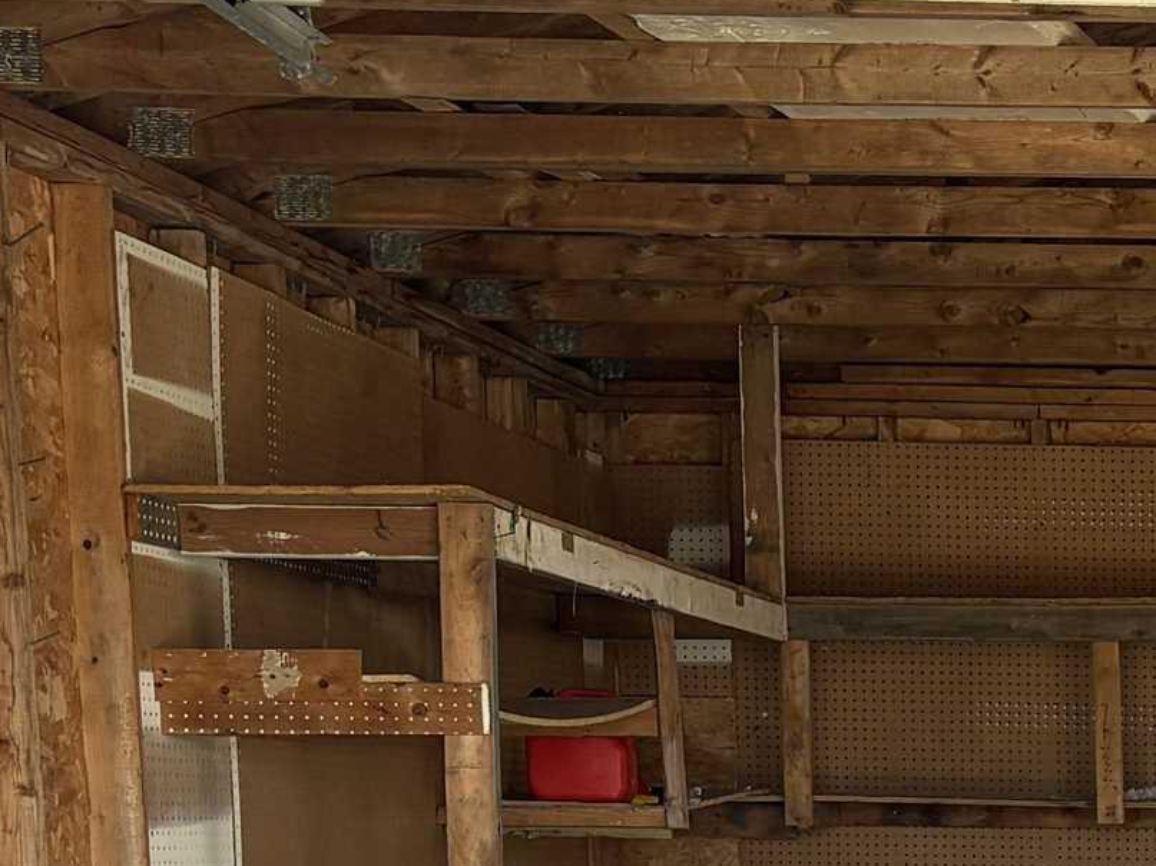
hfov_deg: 18.3
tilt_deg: -3.7
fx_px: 3306
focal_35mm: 99
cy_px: 1182
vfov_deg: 14.2
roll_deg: +1.1
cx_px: 1570
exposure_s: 1/242
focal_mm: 5.96
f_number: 1.6
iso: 80
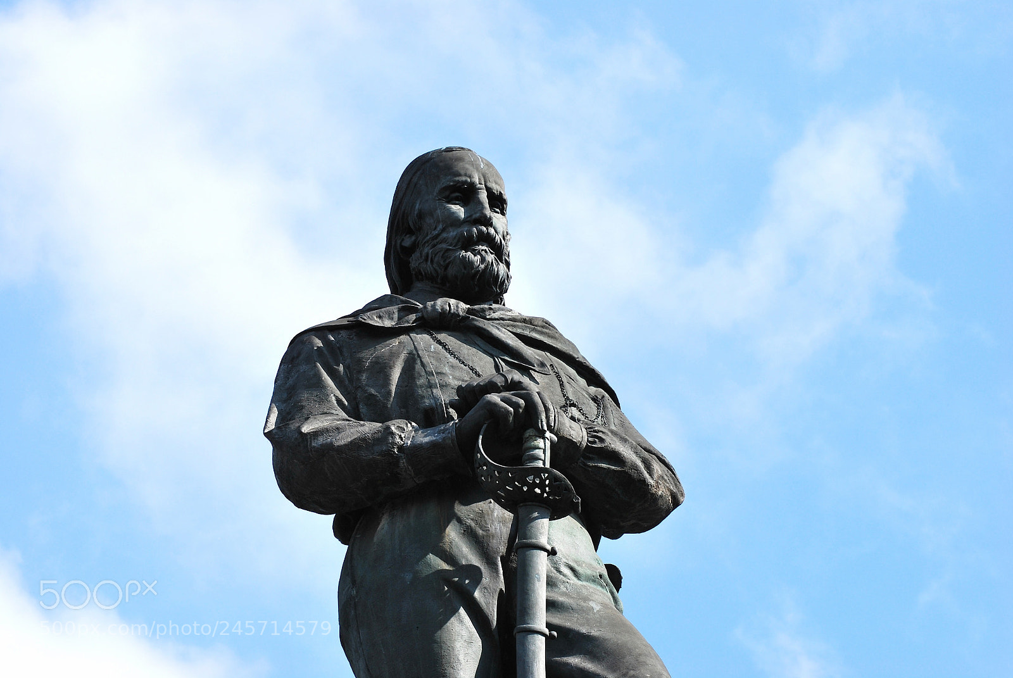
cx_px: 506
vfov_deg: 9.0
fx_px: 4310
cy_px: 339
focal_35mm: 153
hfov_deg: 13.4
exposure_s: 1/250
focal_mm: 102
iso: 180
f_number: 10
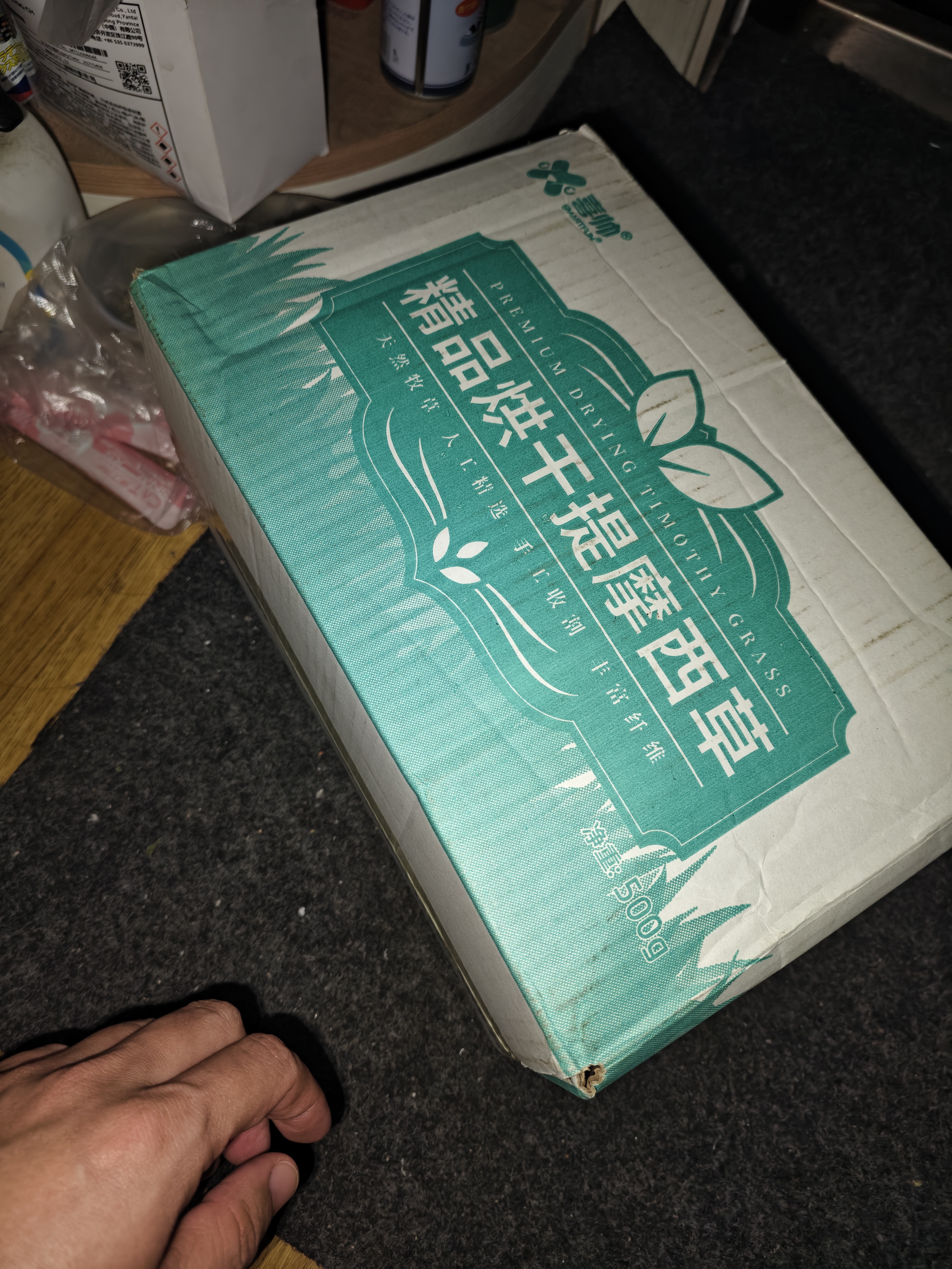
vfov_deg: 73.9
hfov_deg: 58.9
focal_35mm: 23
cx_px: 476
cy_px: 634
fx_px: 843
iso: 301
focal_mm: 5.56
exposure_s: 1/100
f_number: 1.88
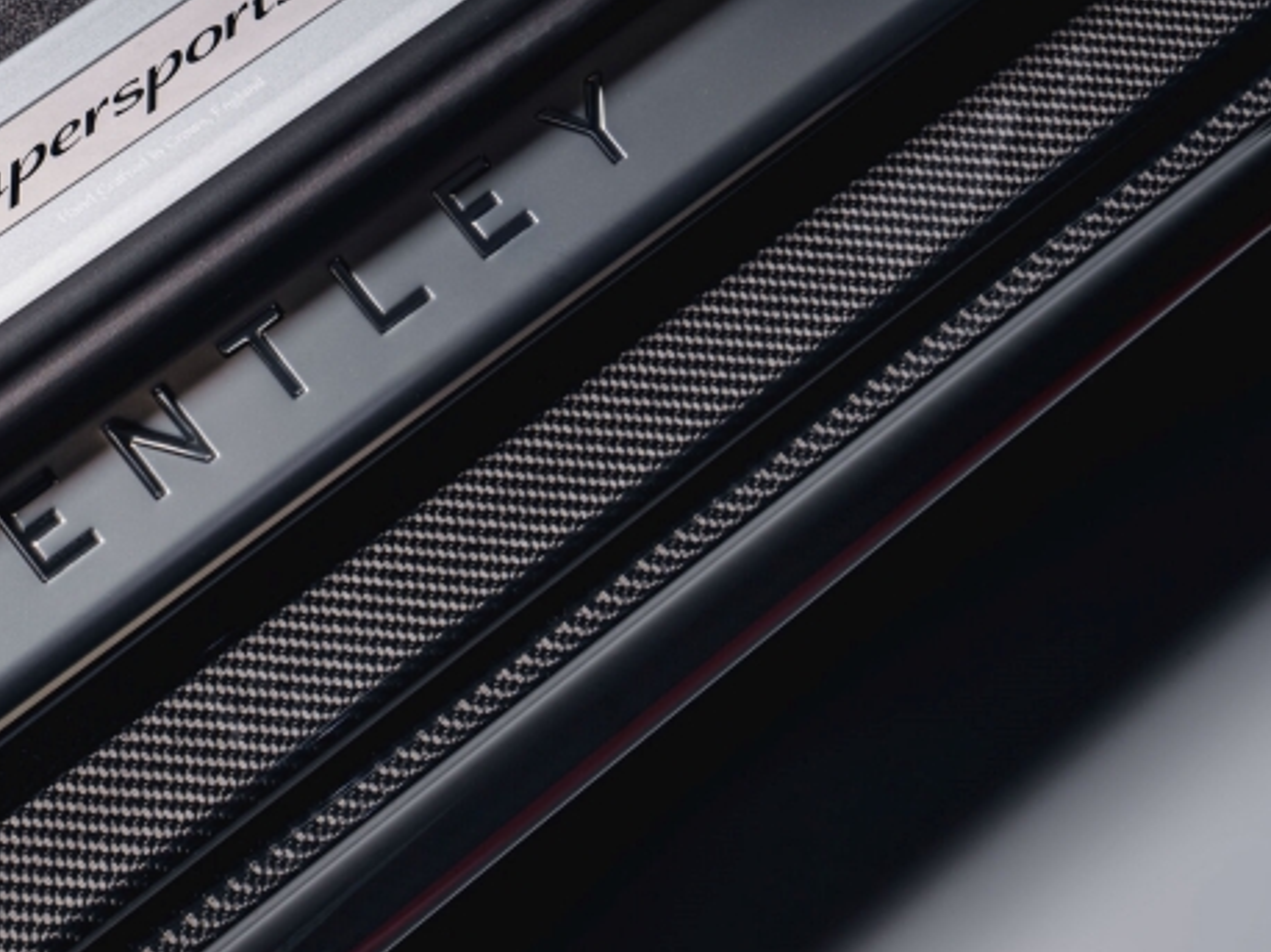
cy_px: -86
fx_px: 4807
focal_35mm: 131
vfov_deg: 11.2
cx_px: -150
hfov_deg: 14.7
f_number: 9
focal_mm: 52
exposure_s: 1.3
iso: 100
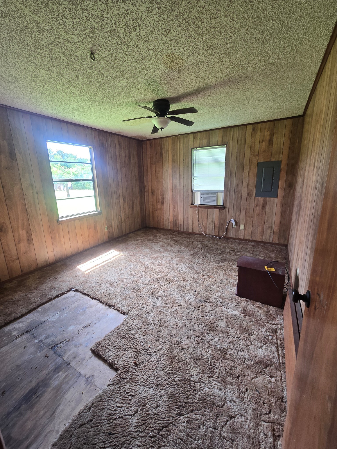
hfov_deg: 89.9
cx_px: 168
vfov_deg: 106.2
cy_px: 224
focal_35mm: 13
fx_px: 169
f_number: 2.2
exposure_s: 1/60
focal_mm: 2.2
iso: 64
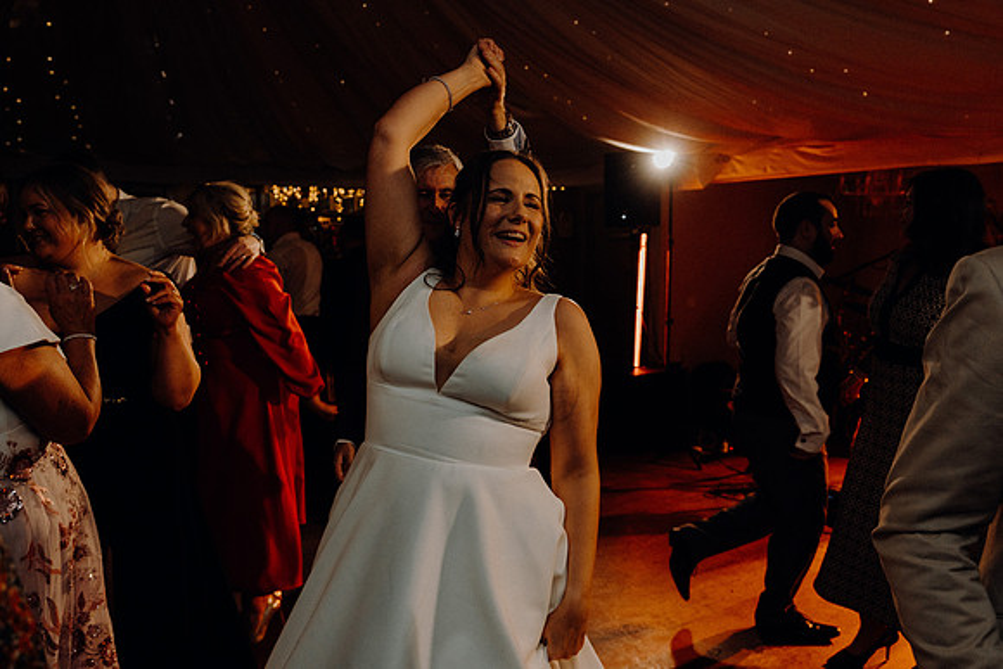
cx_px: 502
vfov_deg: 46.4
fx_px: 780
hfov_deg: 65.5
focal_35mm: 28
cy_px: 334
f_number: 3.5
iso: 2500
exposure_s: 1/160
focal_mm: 28
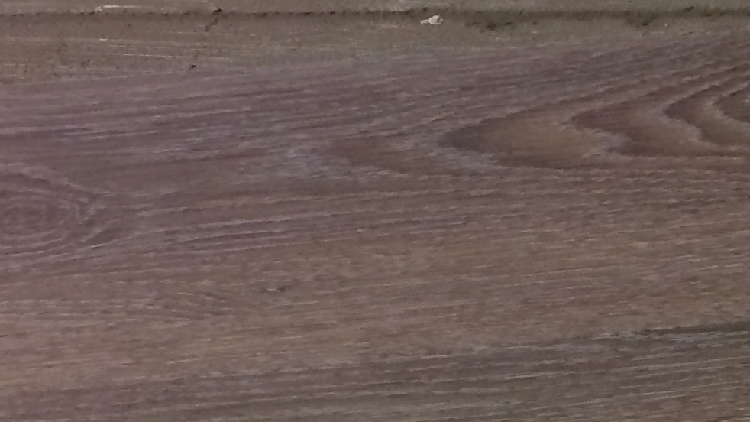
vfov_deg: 11.2
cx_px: 946
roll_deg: -1.3
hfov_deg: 19.0
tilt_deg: -44.4
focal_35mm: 105
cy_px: 546
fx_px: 2088
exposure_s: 1/33
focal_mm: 4.15
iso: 100
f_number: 2.2
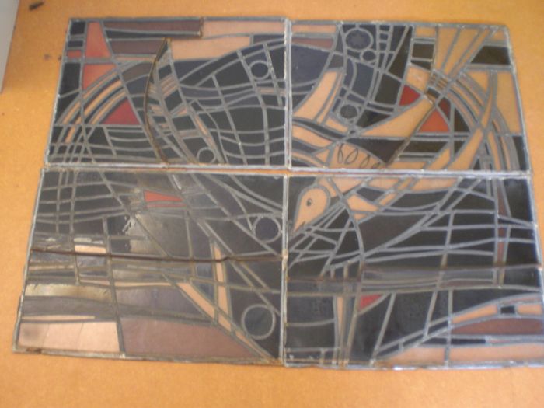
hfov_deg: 49.0
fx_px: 597
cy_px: 204
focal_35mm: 38
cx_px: 272
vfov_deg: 37.7
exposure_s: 1/3.33
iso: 200
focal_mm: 6.3
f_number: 3.1
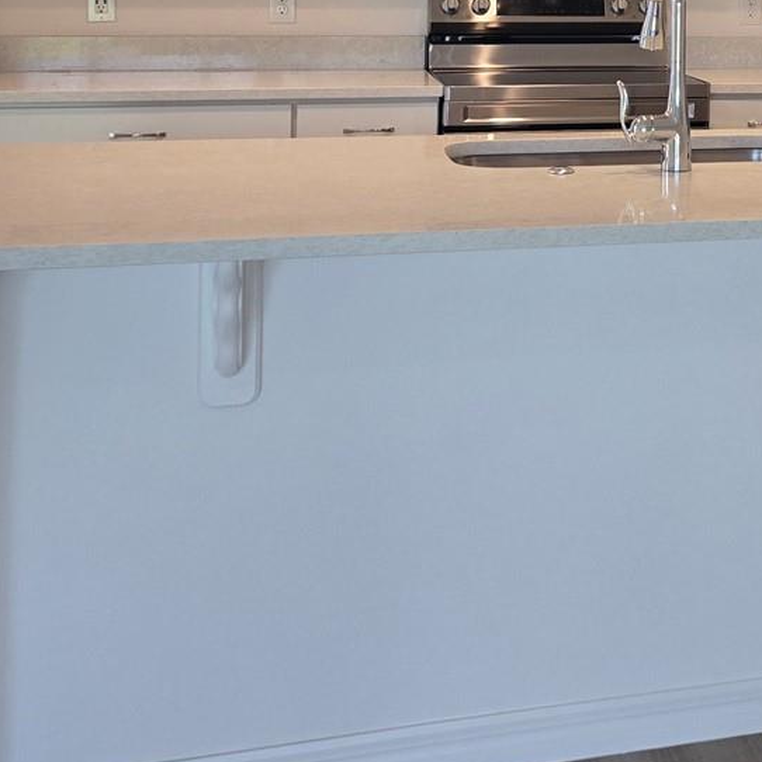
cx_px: 782
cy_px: -27
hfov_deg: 26.9
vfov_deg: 26.8
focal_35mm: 60
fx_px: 1494
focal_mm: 5.4
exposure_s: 1/120
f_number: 1.8
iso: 100
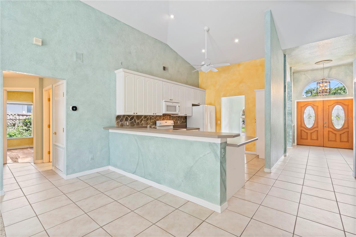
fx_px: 158
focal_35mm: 16
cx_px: 178
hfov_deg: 96.7
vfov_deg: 73.7
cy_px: 118
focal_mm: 16
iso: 800
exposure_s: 1/2
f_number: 14
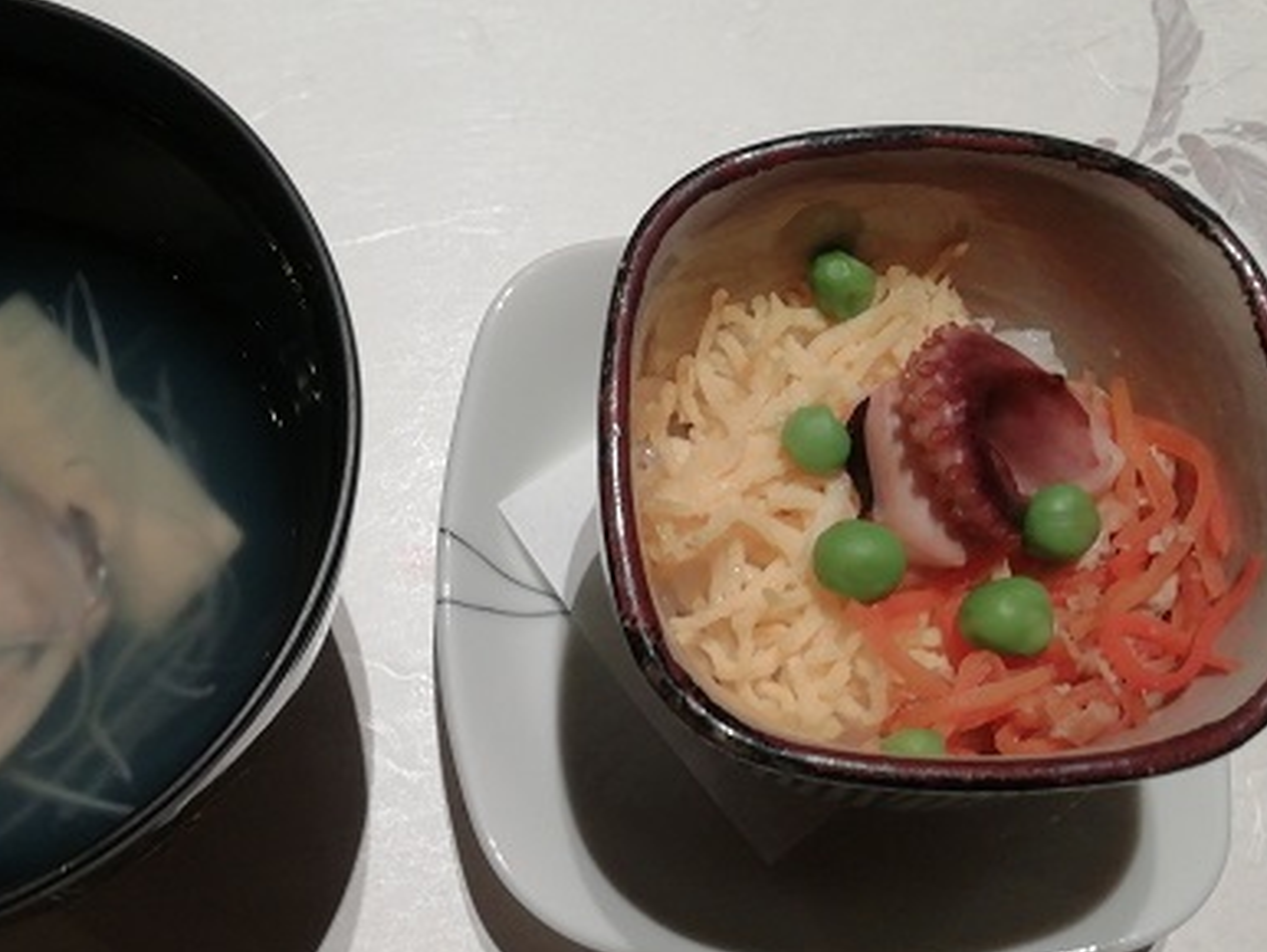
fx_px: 1538
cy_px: 578
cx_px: 463
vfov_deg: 34.3
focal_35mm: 42
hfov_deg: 44.3
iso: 80
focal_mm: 3.46
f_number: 2.2
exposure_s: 1/33.3
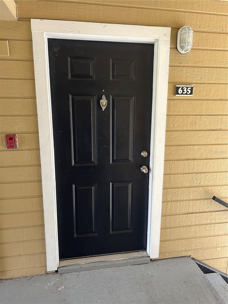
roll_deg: -0.3
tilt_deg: -11.5
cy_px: 152
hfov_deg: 53.1
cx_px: 114
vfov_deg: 67.3
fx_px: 228
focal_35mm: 26
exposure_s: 1/121
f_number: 1.5
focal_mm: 5.7
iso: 100
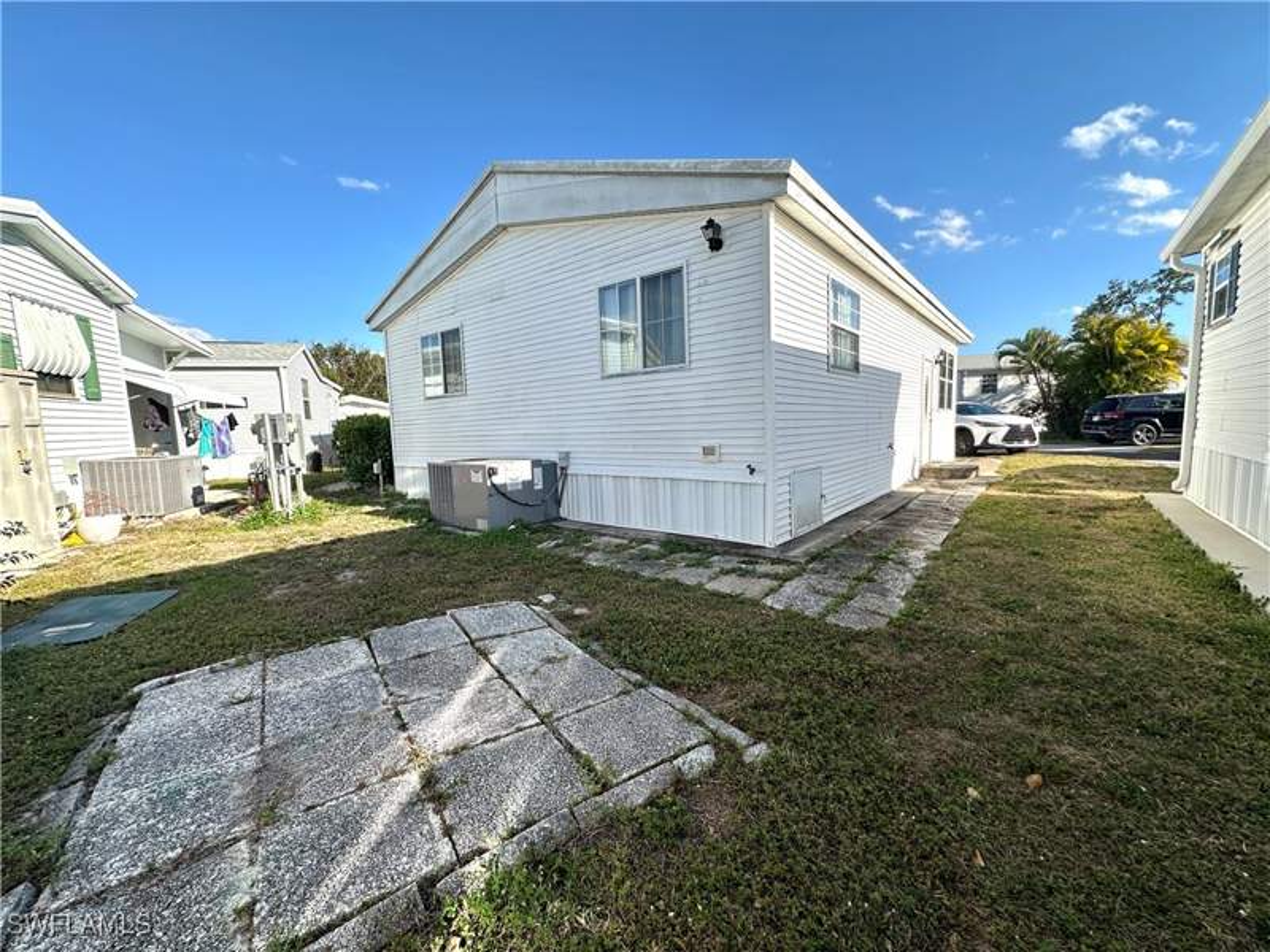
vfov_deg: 85.7
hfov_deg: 102.1
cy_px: 476
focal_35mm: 14
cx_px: 635
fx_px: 514
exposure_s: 1/1289
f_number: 2.2
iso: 40
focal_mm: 2.22
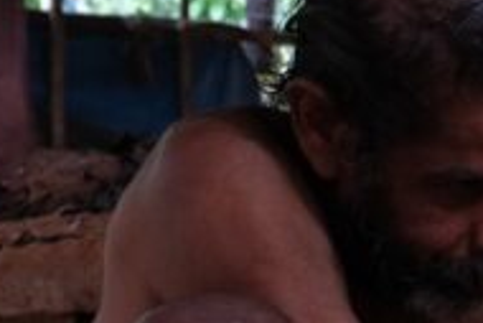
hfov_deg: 19.2
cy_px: 448
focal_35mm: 97
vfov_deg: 13.5
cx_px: 653
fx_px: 1302
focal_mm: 16
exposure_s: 1/60
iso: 1600
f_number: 5
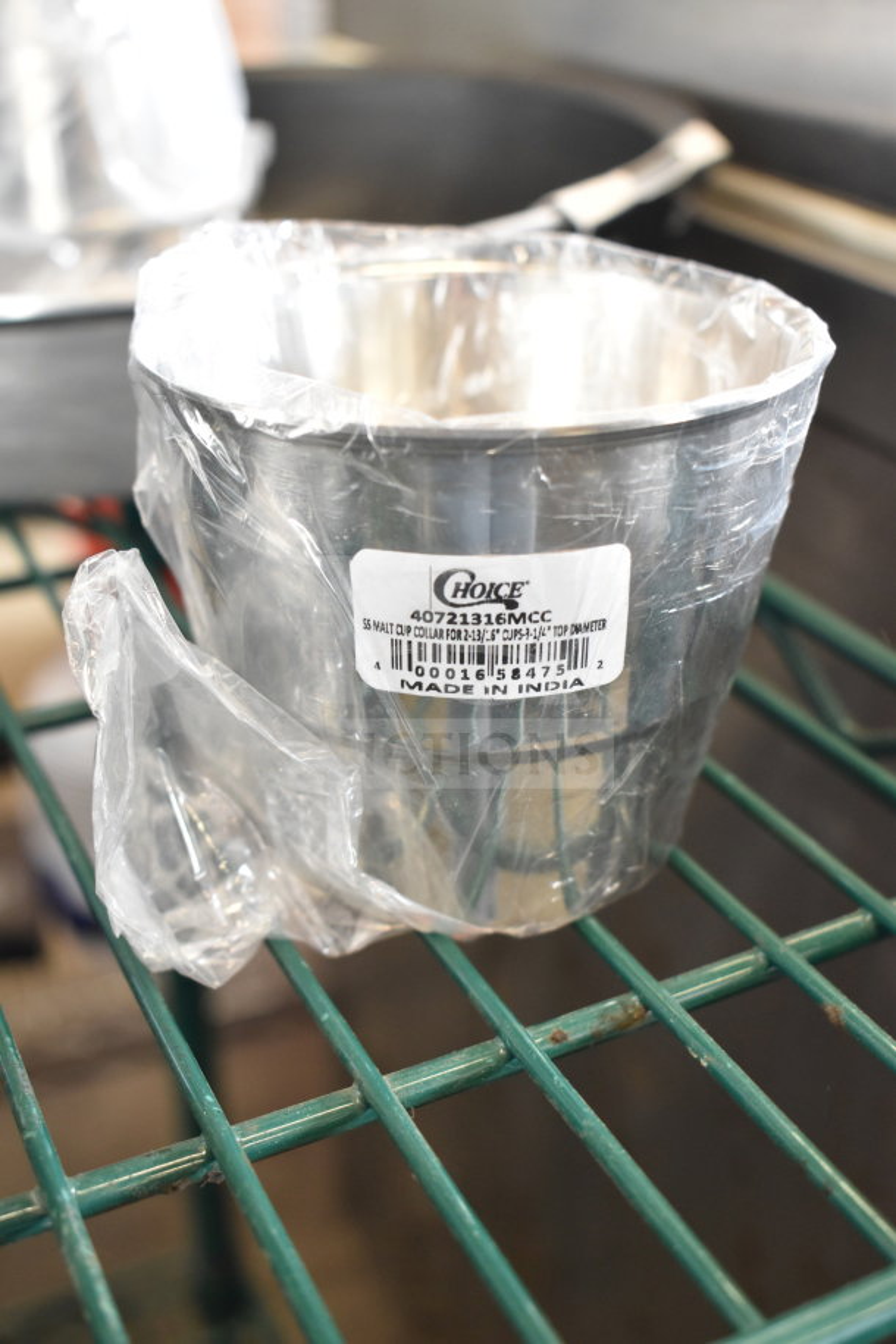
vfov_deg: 45.0
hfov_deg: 30.8
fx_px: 1624
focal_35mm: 44
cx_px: 448
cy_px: 672
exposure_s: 1/50
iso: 1250
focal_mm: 29
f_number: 4.2
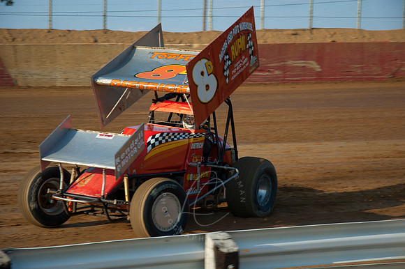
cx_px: 202
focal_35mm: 105
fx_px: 1181
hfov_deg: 19.5
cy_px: 134
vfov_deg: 13.0
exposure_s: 1/500
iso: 200
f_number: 5
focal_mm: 70
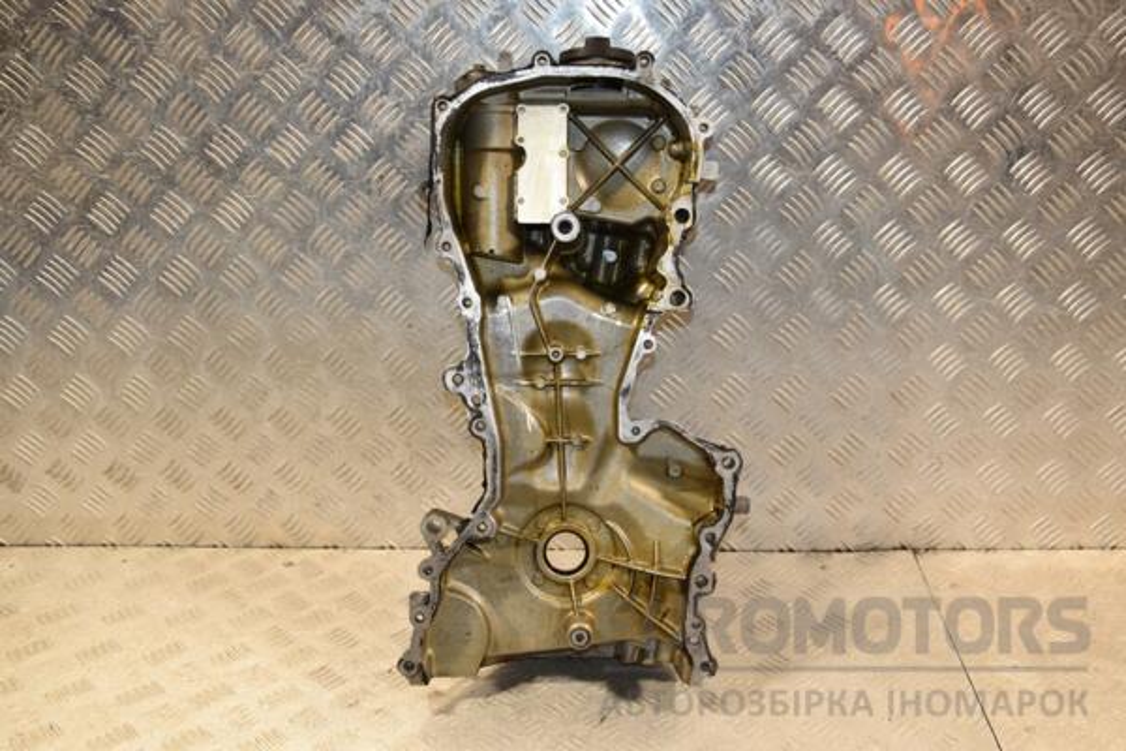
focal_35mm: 38
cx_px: 563
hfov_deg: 51.3
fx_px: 1173
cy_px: 376
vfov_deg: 35.5
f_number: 6.3
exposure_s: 1/200
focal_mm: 25
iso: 800
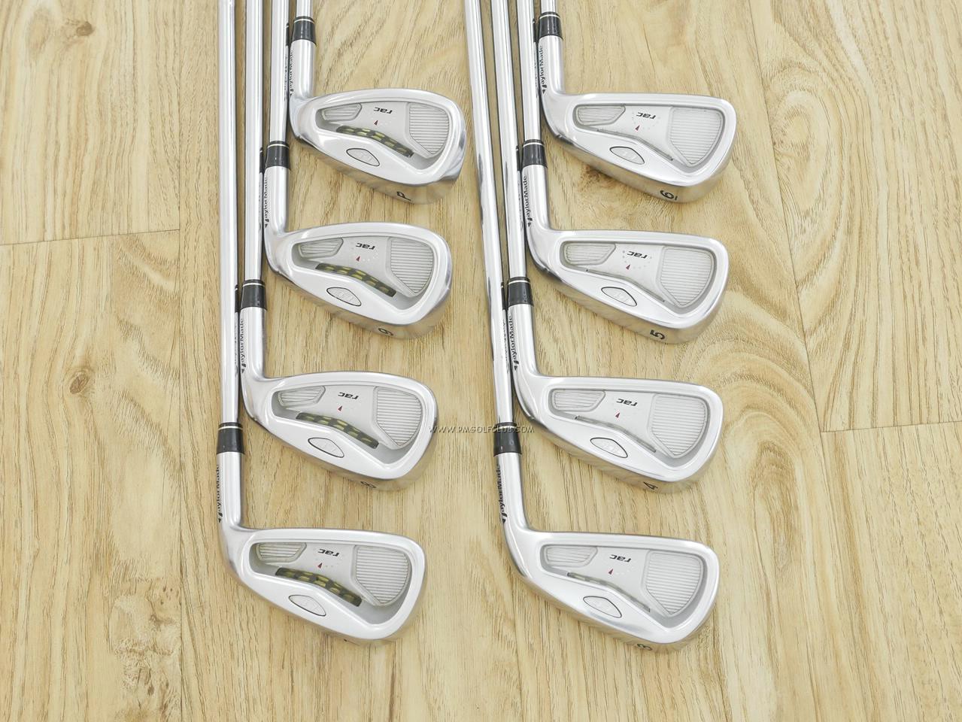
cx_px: 481
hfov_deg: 38.2
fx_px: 1390
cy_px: 361
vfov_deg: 29.1
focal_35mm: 50
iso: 1600
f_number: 4.5
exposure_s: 1/50
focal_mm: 25
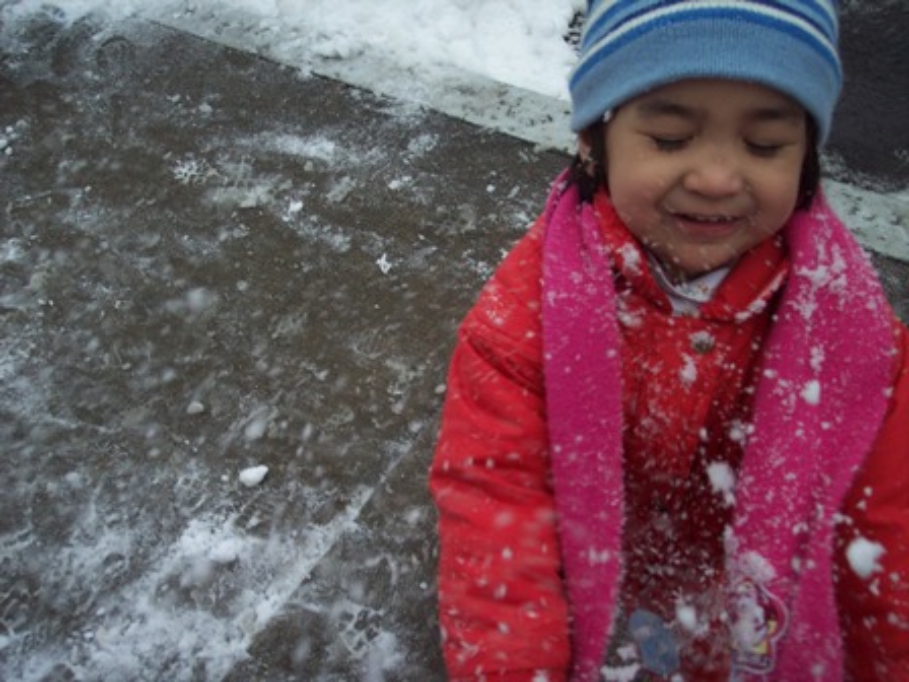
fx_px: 1024
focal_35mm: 39
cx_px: 454
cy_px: 341
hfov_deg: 47.9
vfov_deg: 36.8
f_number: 3.4
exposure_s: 1/250
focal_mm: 8
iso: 100
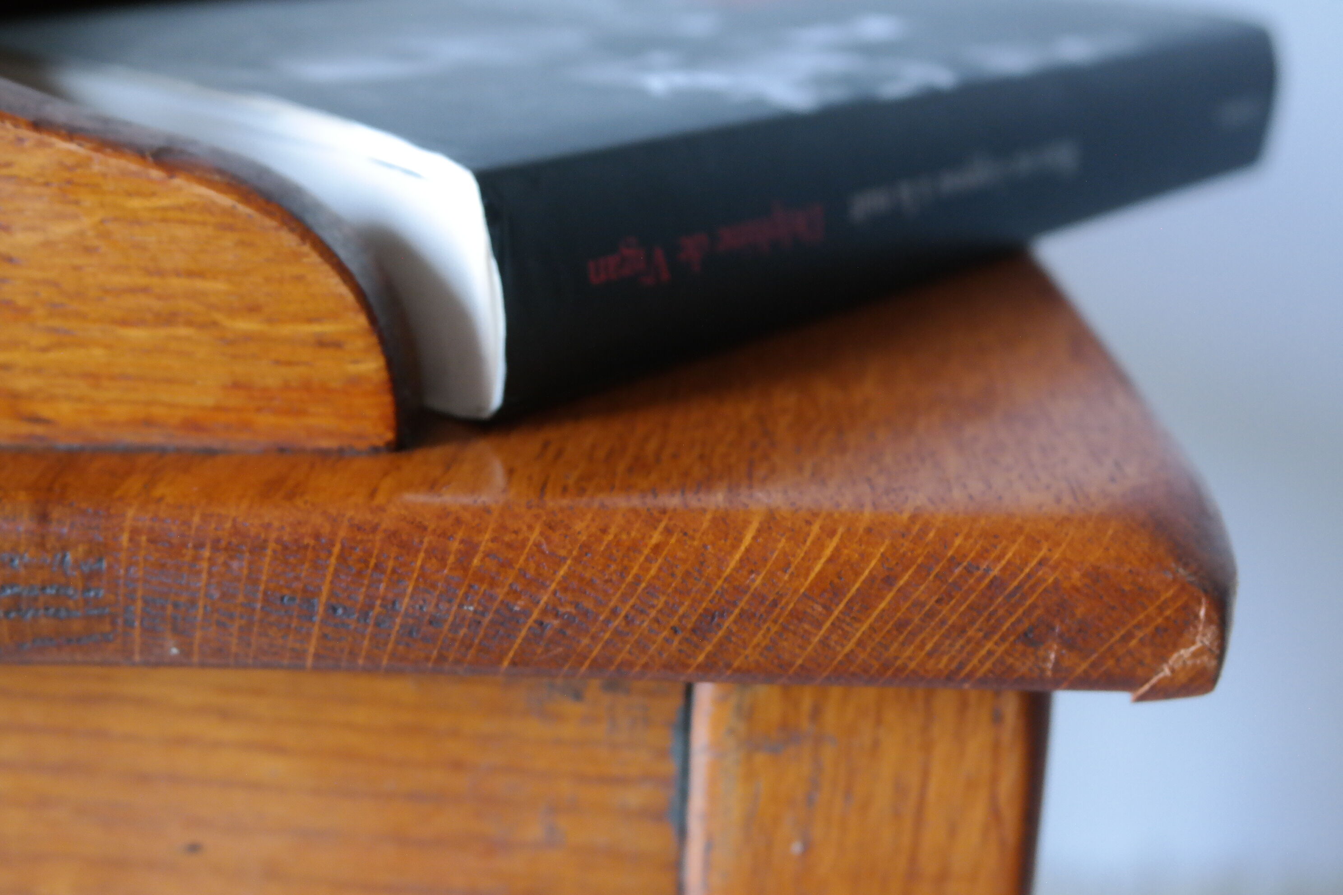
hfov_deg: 37.5
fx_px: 1977
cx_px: 672
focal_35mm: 53
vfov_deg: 25.5
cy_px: 448
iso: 1600
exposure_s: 1/30
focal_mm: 35
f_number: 5.6
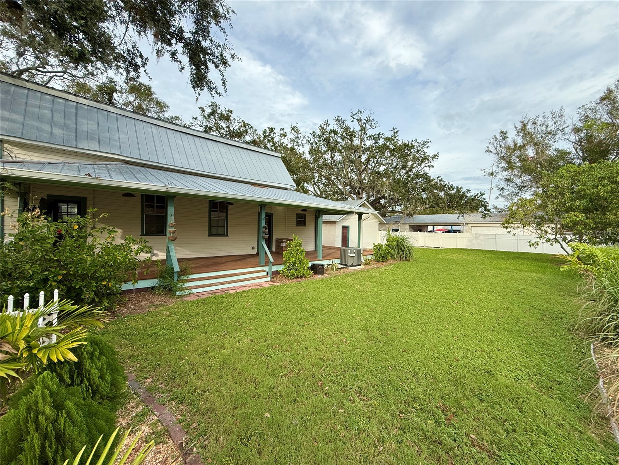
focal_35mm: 14
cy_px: 232
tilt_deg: -0.6
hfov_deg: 102.1
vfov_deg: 85.7
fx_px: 250
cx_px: 310
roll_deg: -1.5
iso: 50
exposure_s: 1/486
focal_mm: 2.22
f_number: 2.2
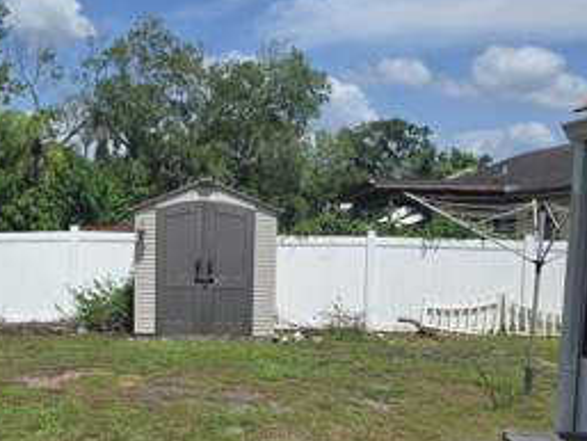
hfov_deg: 43.1
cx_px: 185
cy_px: 276
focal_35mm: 43
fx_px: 730
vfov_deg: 33.5
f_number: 1.7
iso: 12
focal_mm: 6.3
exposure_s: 1/1380
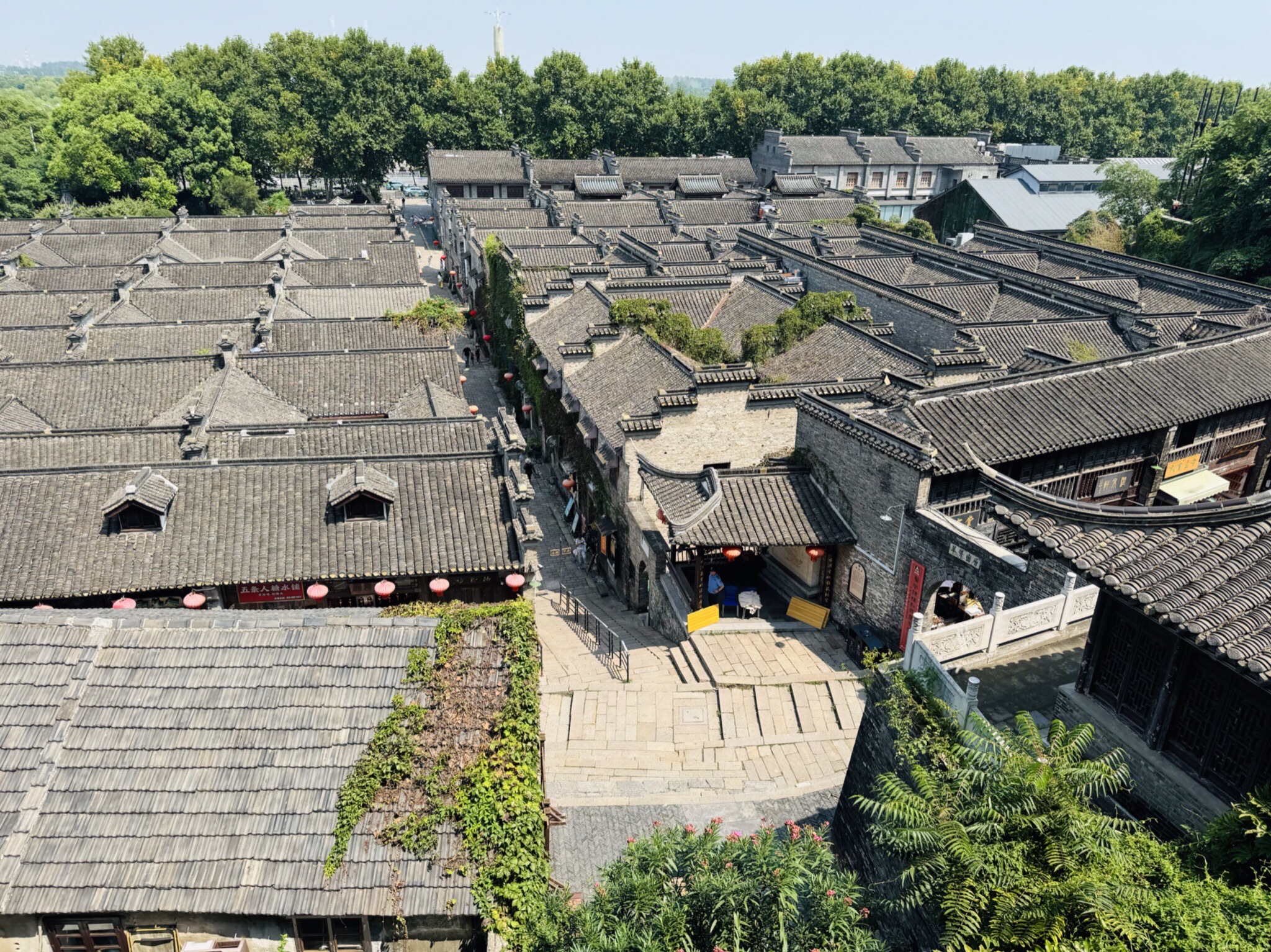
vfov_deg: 56.8
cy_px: 476
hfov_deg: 71.6
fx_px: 881
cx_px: 636
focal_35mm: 24
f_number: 1.78
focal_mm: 6.76
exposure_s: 1/2331
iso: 80
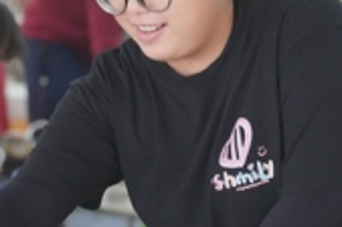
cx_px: 132
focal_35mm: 351
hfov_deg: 5.9
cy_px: 44
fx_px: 3328
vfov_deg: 3.9
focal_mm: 91
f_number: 4
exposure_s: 1/100
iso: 5000
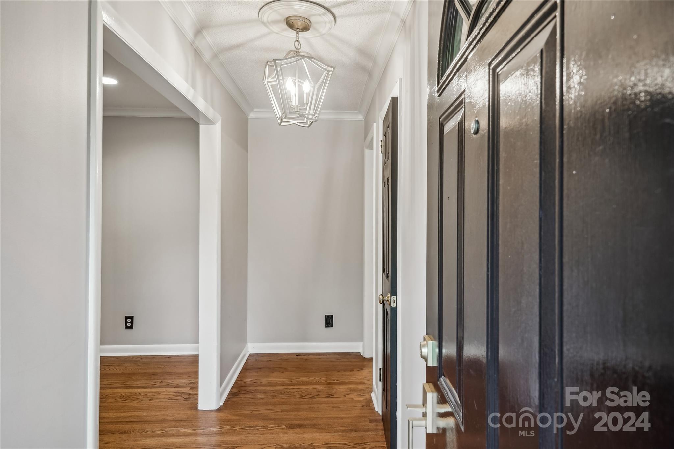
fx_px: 374
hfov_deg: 84.0
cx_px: 337
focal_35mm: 20
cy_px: 224
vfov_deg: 61.9
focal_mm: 20
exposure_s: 1/5
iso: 250
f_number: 8
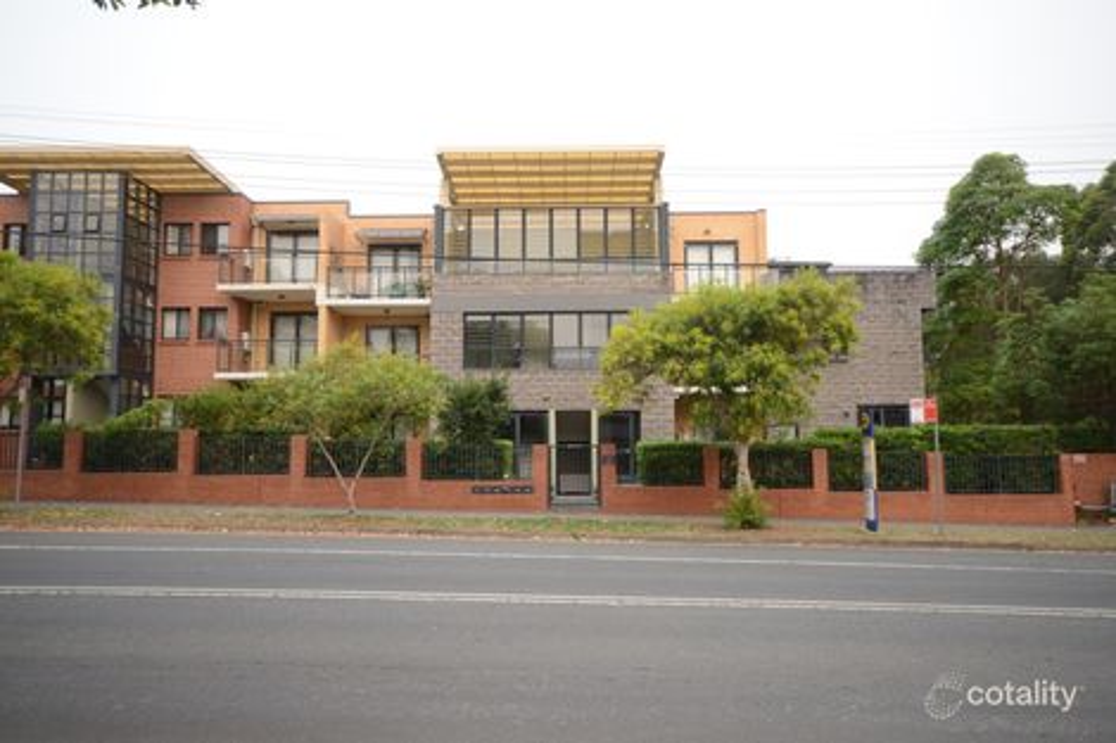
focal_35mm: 22
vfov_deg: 56.1
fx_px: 697
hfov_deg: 77.3
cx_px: 558
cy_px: 372
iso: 800
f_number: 6.3
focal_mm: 15
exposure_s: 1/160
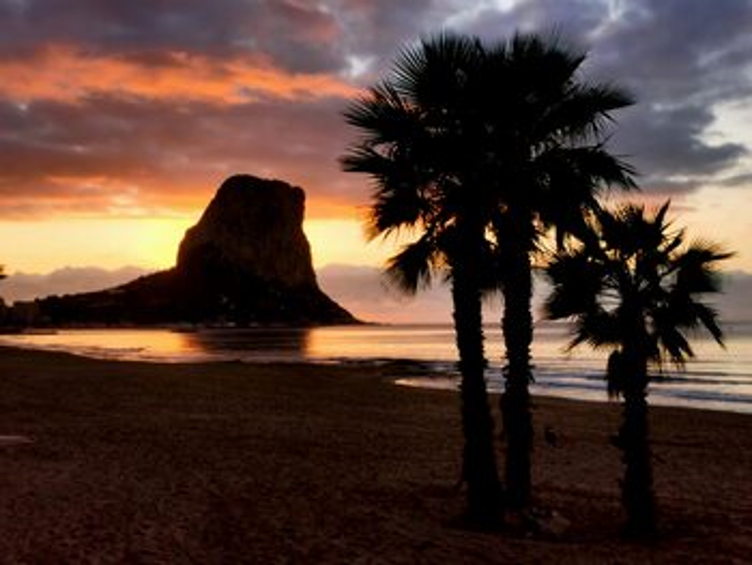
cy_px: 282
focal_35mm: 49
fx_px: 1065
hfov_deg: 38.9
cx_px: 376
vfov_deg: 29.7
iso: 50
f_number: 1.6
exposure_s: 1/910
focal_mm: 5.56
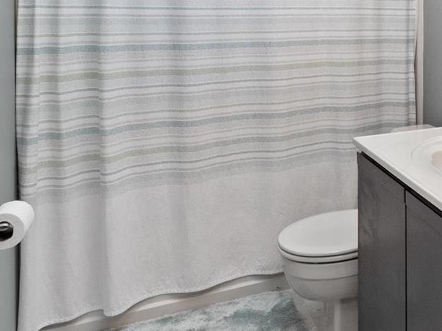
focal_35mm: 38
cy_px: 99
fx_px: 485
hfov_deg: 40.7
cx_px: 472
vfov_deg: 37.1
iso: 400
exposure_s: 1/4
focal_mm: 8
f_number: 10
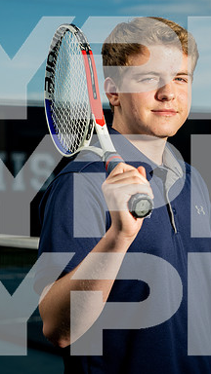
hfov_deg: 11.7
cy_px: 187
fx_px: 1024
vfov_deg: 20.7
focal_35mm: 103
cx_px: 55
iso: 100
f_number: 4.5
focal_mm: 65
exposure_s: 1/250
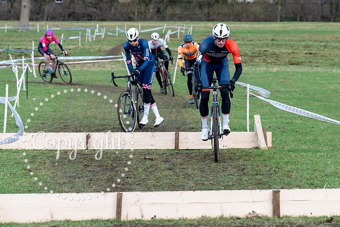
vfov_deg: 10.2
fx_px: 1273
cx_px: 215
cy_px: 61
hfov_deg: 15.2
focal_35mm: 135
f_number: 4
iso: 2000
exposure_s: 1/1000
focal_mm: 84
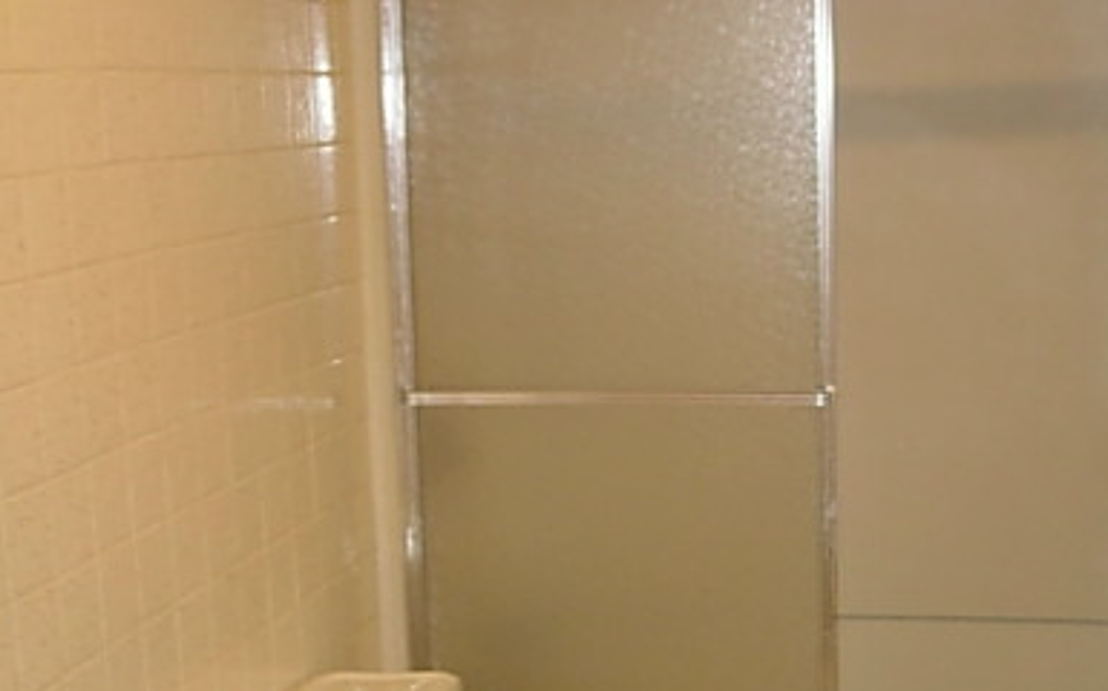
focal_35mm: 67
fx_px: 2022
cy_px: 501
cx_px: 714
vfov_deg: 19.3
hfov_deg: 30.5
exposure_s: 1/7.1
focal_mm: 7.8
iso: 79
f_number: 2.8
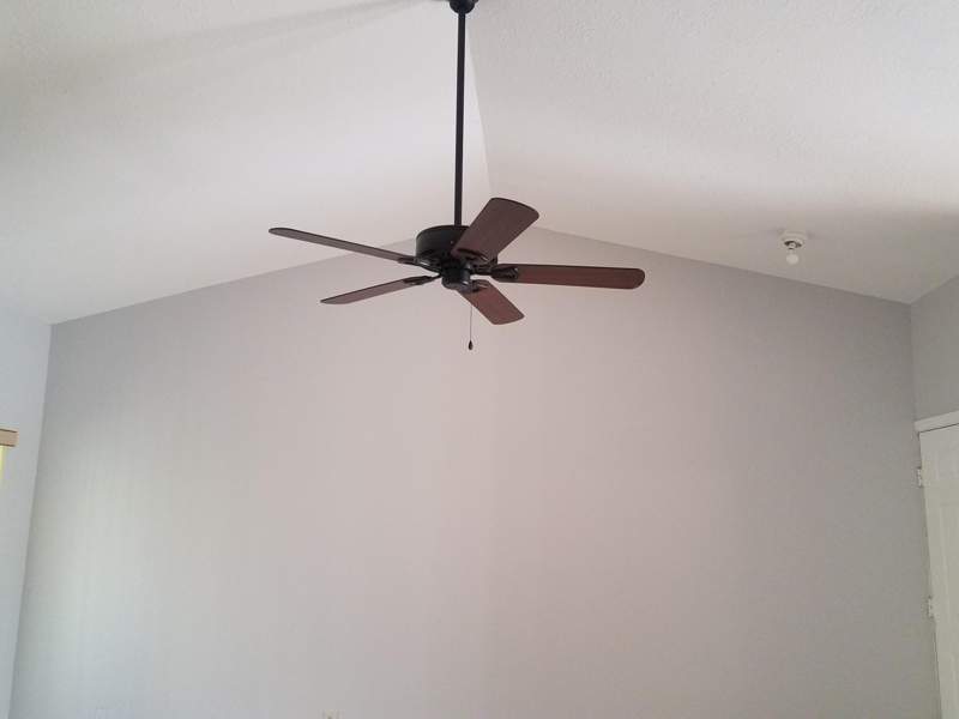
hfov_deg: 67.3
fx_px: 720
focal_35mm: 26
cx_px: 480
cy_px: 360
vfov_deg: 53.1
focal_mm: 4.2
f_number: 1.7
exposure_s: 1/60
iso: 200
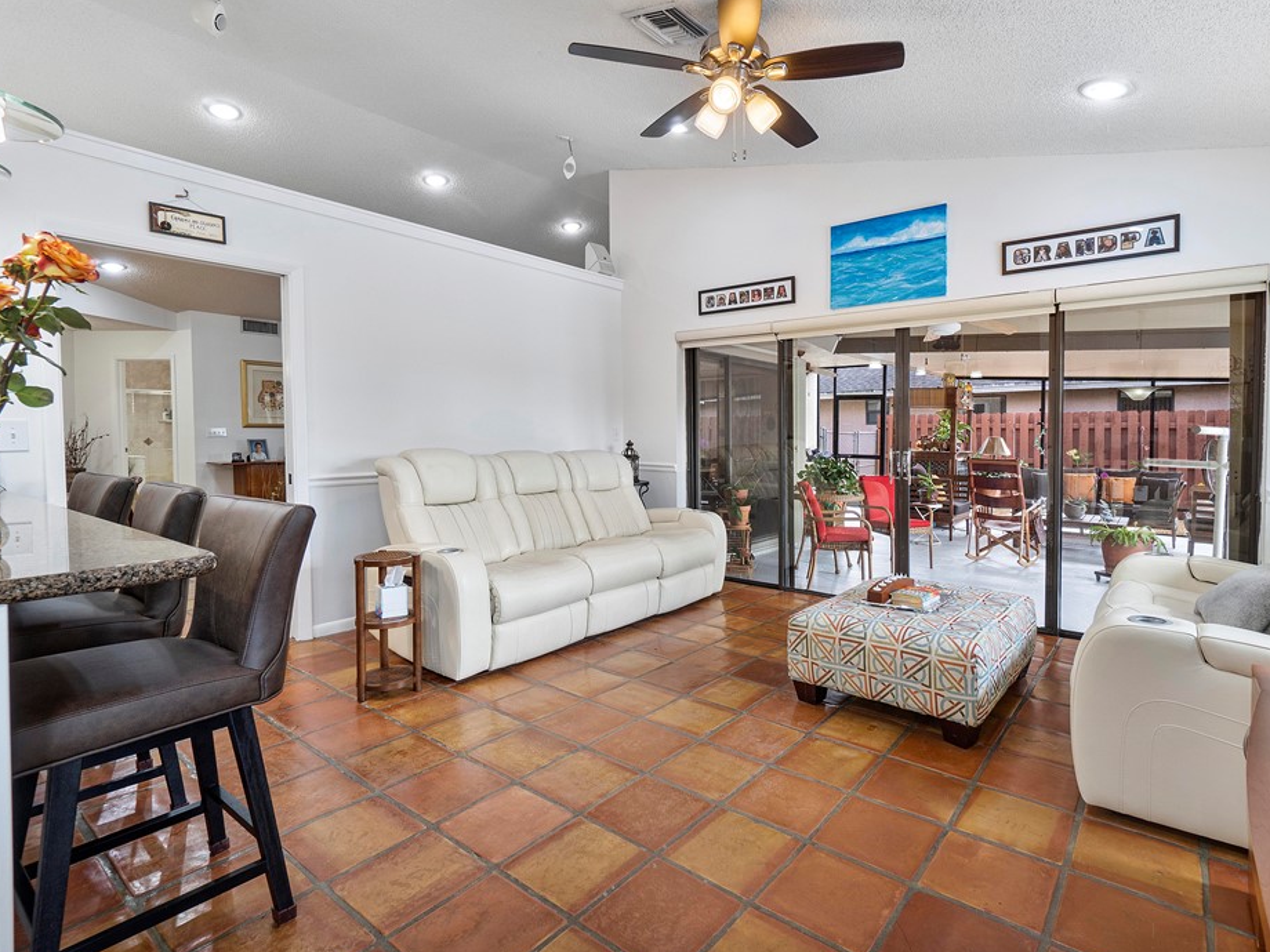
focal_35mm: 17
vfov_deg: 74.7
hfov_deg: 90.6
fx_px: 624
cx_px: 707
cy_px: 473
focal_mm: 10
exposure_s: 1/30
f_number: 9
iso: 250
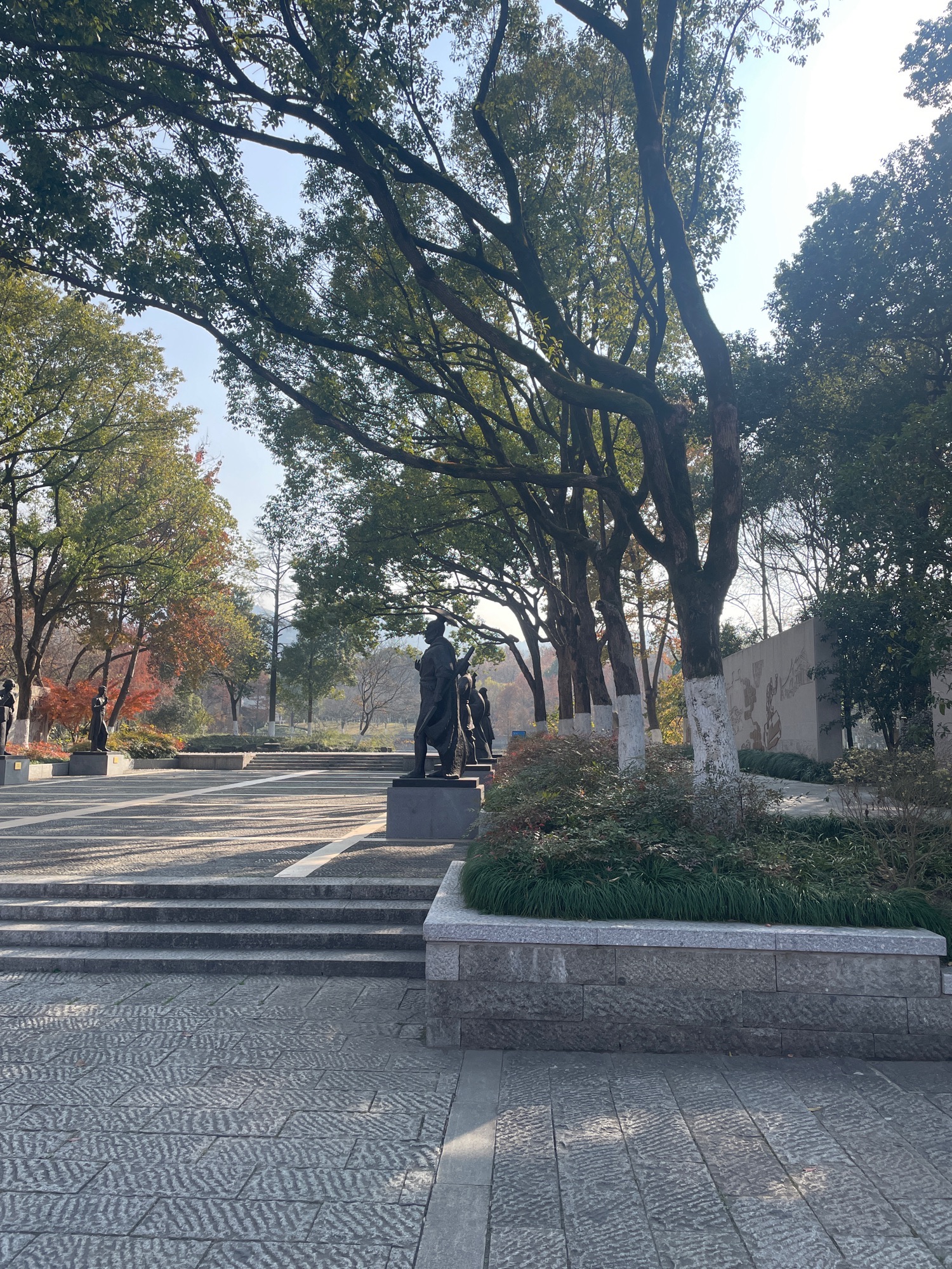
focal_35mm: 26
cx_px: 476
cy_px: 634
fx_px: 953
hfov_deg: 53.1
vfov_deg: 67.3
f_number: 1.6
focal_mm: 4.2
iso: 32
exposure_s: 1/1366
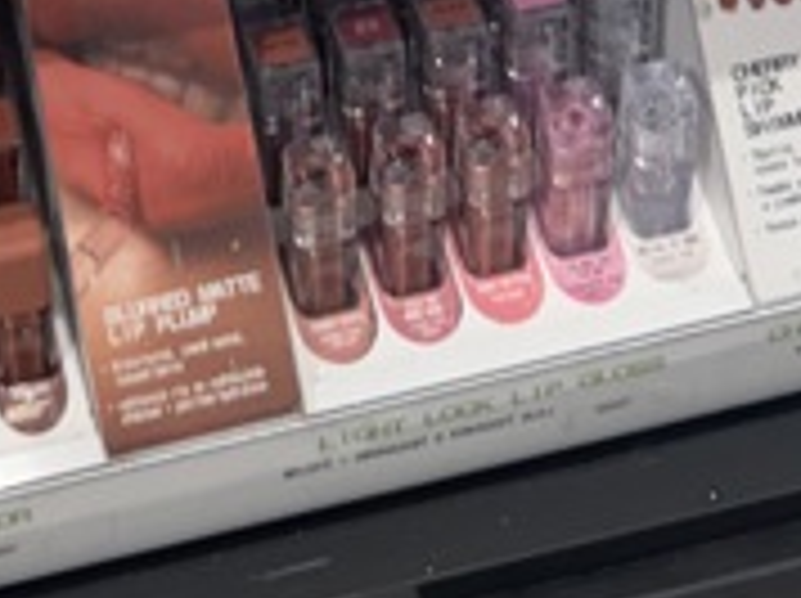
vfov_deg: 10.1
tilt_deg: -33.8
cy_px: -915
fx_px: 2865
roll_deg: +3.5
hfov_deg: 15.7
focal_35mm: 124
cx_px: 68
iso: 64
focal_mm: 6.76
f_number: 1.78
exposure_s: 1/100
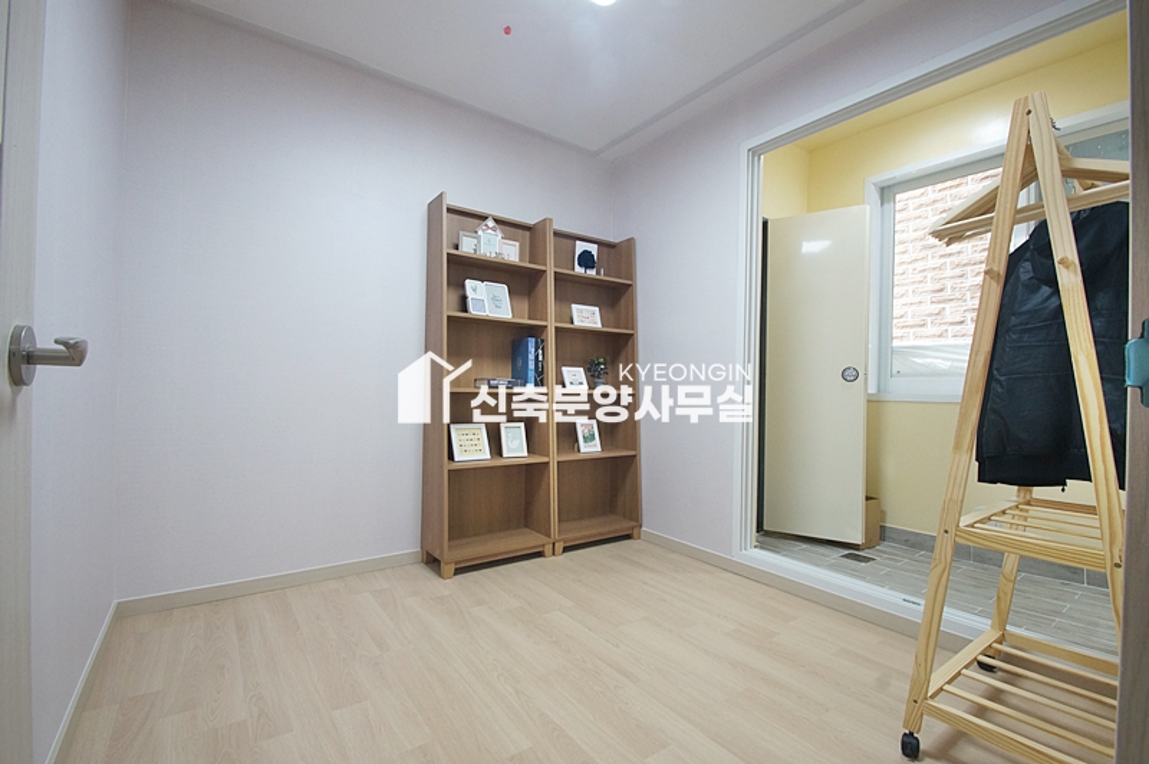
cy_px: 382
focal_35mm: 16
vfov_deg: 72.0
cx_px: 574
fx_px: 526
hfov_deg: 95.0
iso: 800
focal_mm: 11
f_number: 9
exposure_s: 1/15
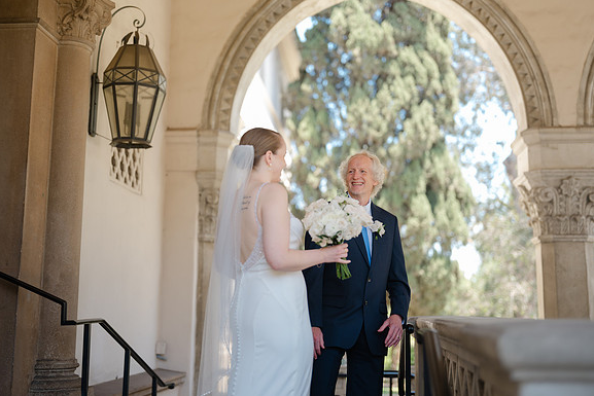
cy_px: 178
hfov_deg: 41.9
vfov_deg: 28.6
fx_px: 776
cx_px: 297
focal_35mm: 47
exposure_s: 1/200
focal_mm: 55
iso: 125
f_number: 1.7
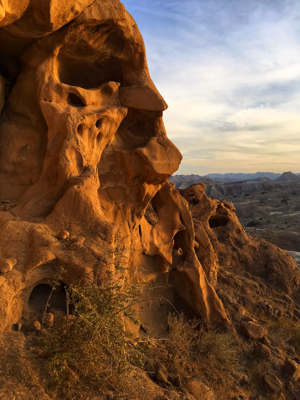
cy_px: 200
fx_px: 335
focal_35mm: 29
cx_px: 150
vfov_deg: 61.7
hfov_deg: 48.2
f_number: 2.2
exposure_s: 1/565
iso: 25
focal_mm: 4.15
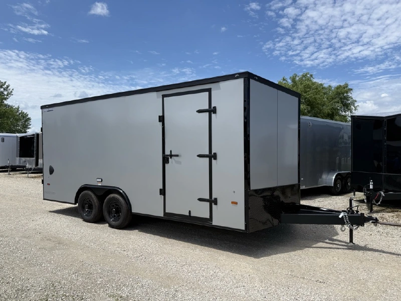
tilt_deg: -0.5
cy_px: 150
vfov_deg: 56.8
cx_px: 200
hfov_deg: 71.6
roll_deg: -0.3
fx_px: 278
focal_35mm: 24
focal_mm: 6.76
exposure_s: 1/7353
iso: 80
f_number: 1.78
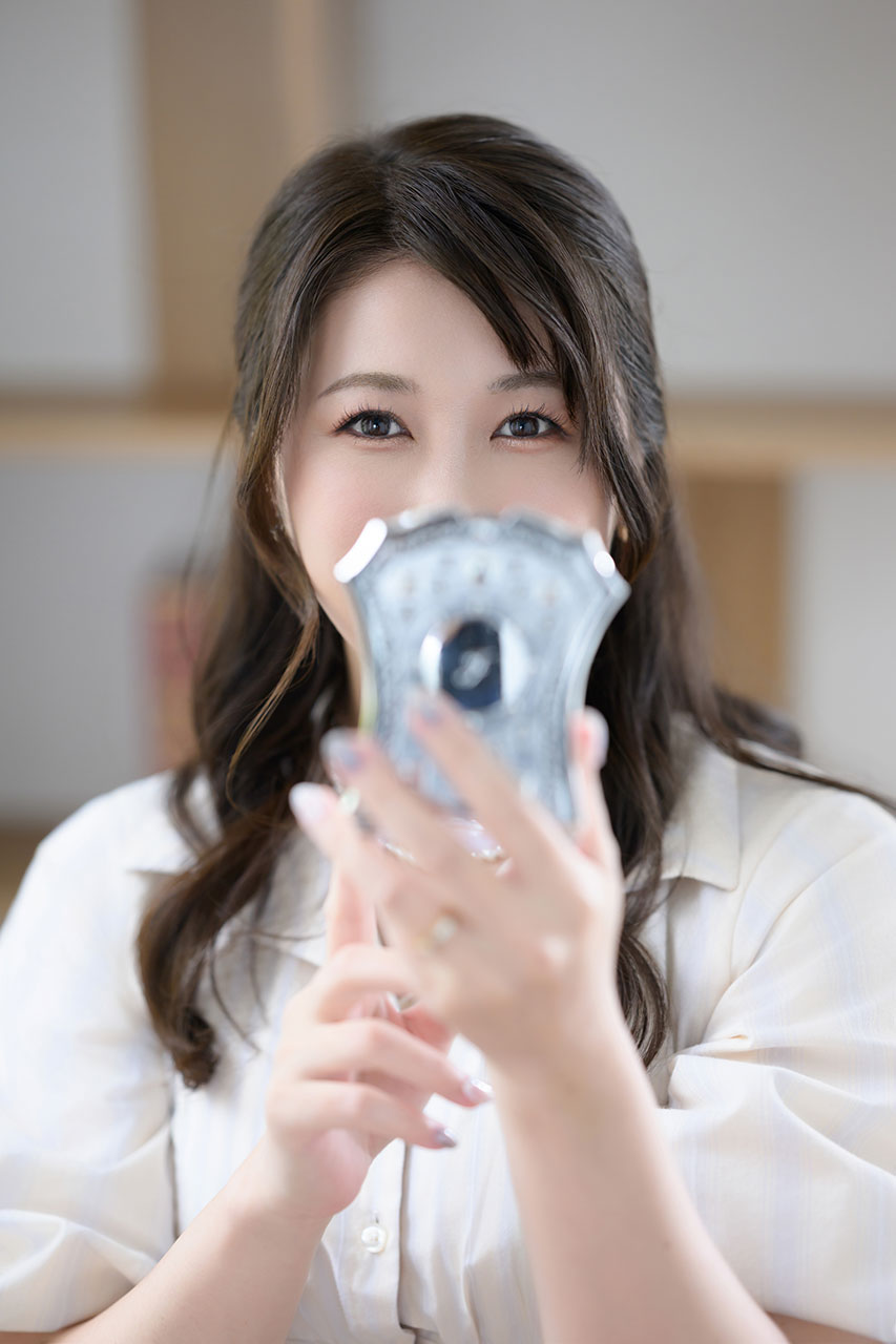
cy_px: 672
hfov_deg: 16.1
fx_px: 3174
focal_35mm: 85
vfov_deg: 23.9
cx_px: 448
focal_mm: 85
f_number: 2
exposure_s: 1/200
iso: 400
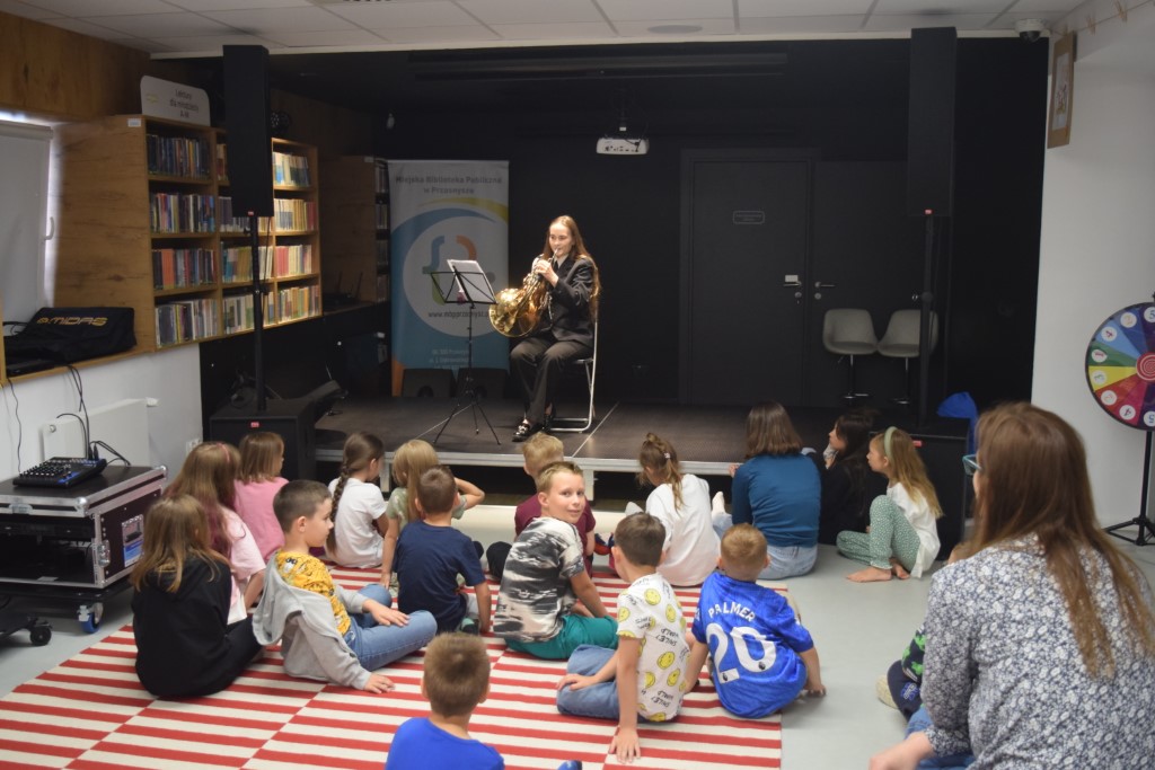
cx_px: 578
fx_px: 1155
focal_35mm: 36
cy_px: 385
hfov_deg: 53.1
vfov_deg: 36.9
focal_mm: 24
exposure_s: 1/60
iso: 1250
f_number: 4
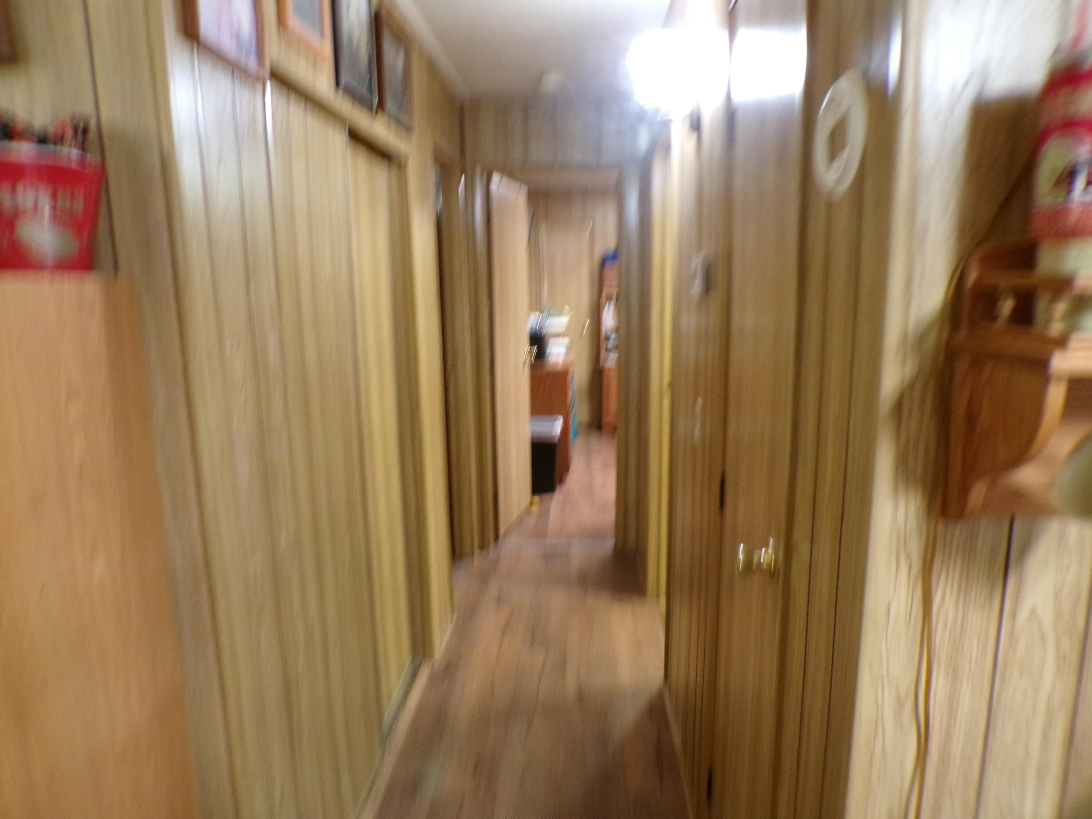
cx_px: 546
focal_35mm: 24
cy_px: 410
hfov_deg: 71.6
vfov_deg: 56.8
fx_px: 757
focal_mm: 4.3
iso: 566
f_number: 3
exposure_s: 1/17
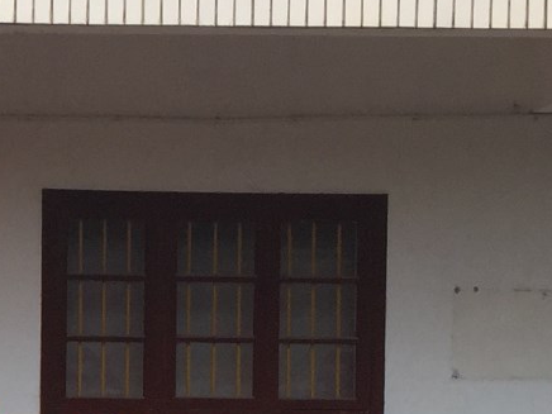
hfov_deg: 13.6
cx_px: -367
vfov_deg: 10.9
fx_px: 2121
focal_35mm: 133
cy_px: 510
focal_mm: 4.15
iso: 32
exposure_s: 1/2326
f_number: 2.2
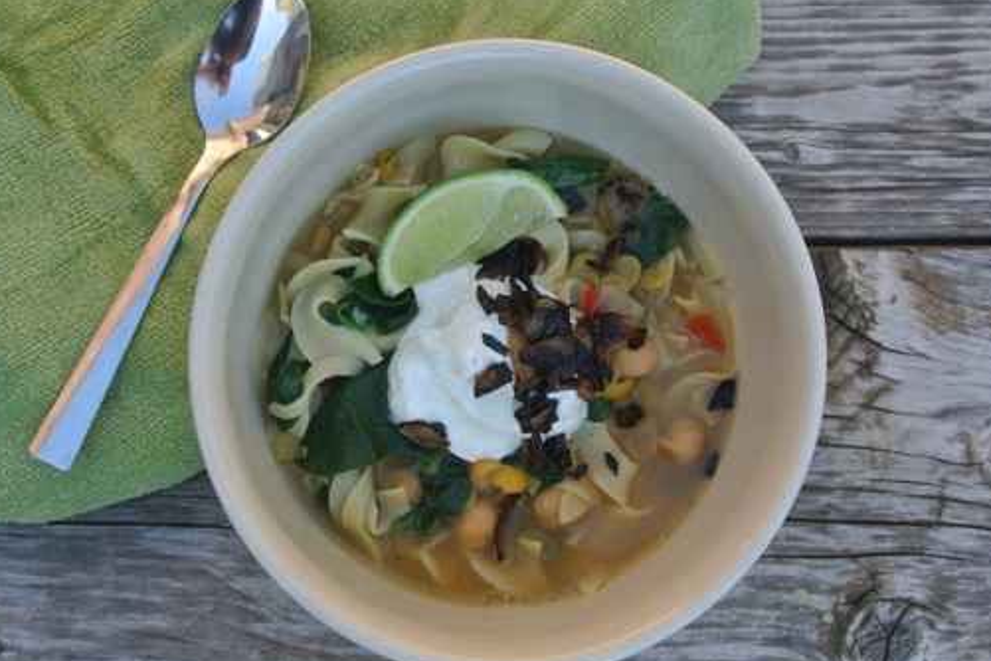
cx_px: 475
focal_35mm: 48
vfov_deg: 28.1
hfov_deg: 41.1
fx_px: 1321
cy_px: 325
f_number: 4.2
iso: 100
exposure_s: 1/125
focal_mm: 15.1
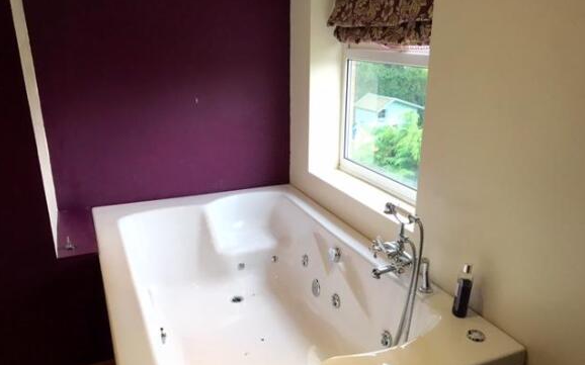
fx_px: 494
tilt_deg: -21.1
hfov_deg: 61.2
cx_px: 291
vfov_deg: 40.4
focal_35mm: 31
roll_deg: -0.4
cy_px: 217
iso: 40
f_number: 2.2
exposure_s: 1/33
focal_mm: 4.15
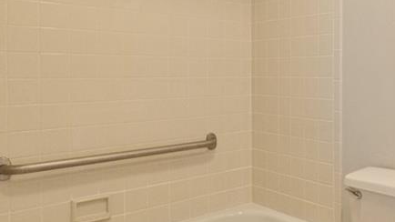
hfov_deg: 48.3
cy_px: 73
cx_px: 357
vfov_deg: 31.7
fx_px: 387
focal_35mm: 37
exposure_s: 1/80
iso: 800
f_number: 4.5
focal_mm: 10
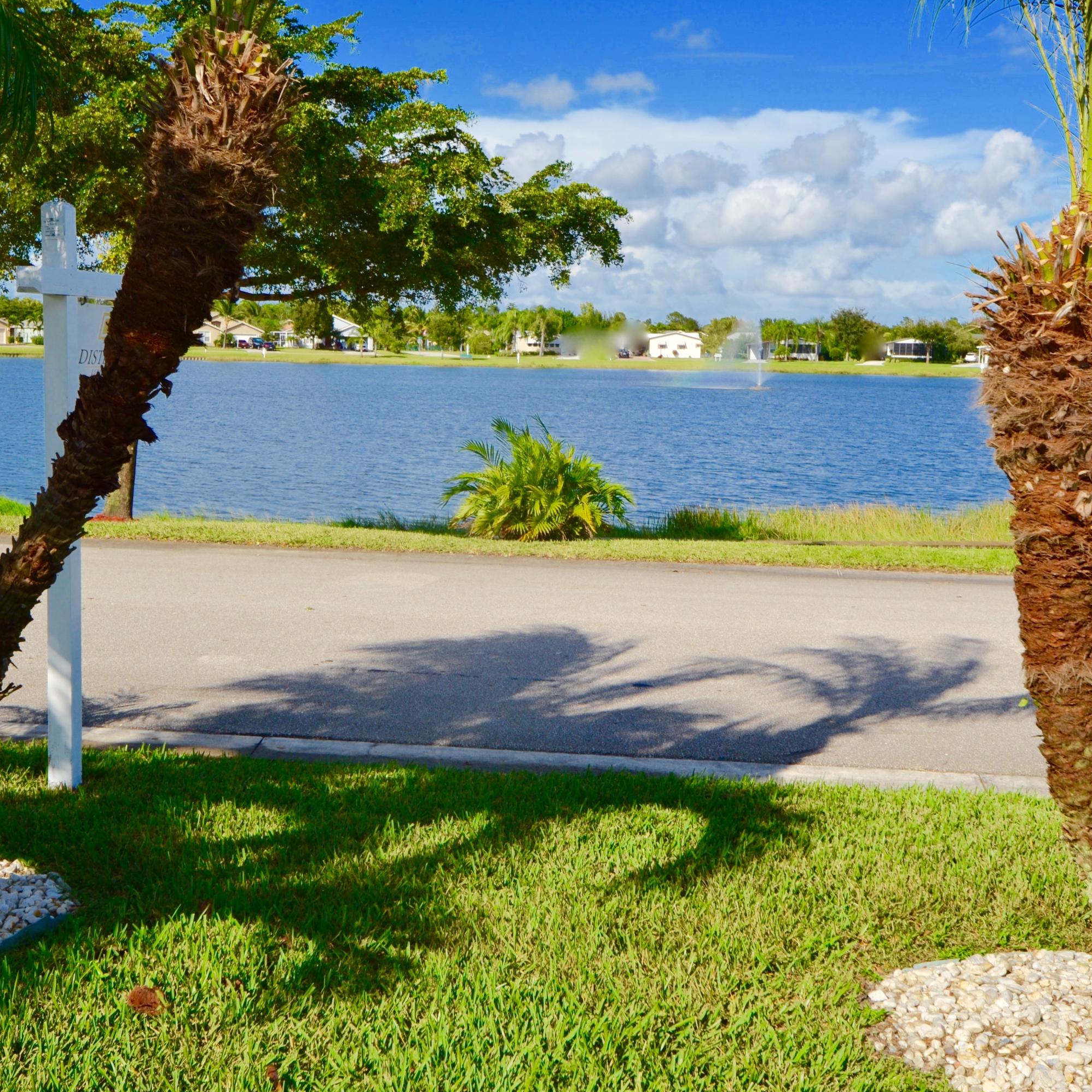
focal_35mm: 46
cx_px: 531
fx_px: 1642
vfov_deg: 36.8
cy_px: 546
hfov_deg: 36.8
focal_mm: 24
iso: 100
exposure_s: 1/200
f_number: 10
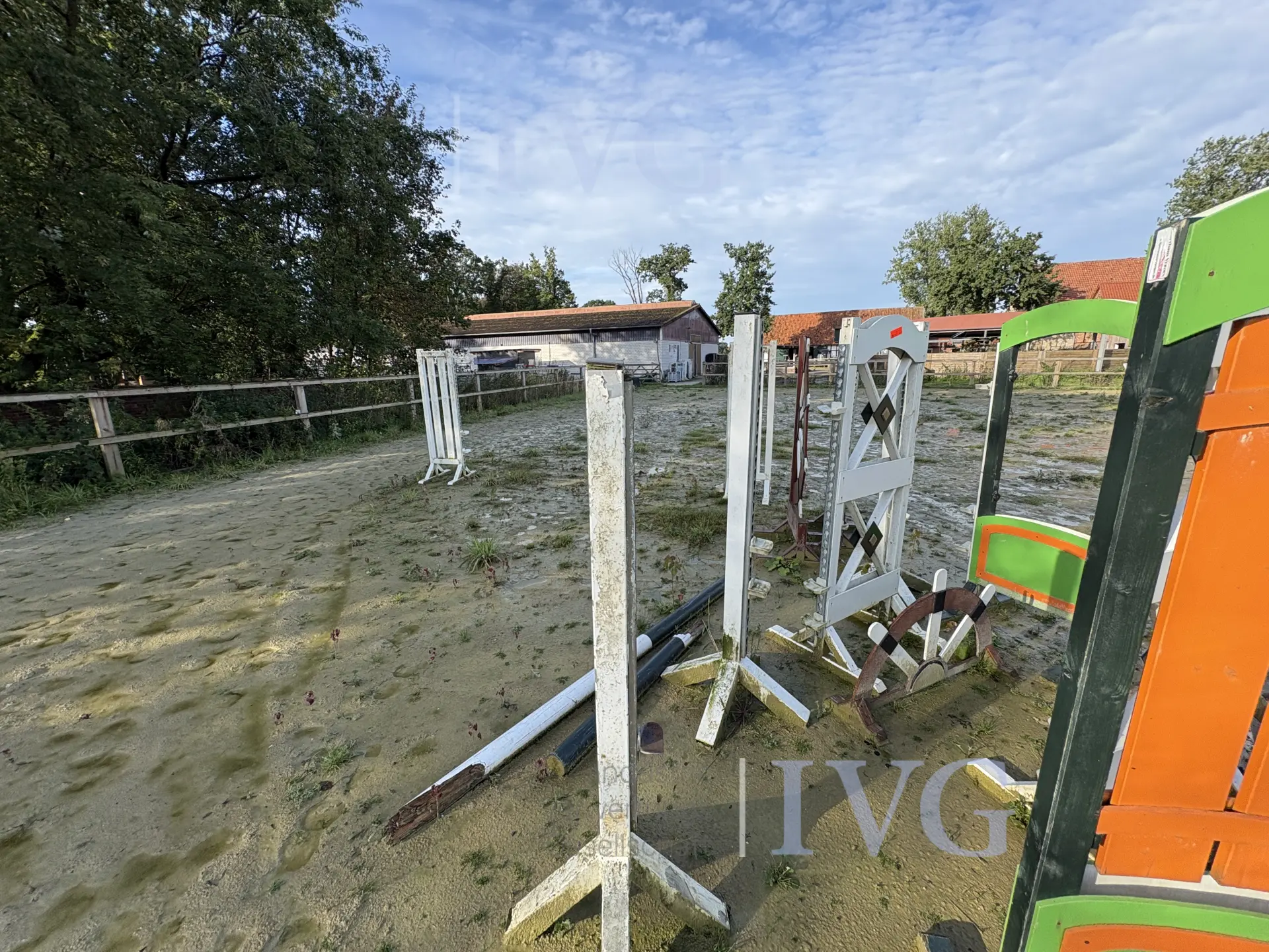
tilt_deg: -11.4
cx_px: 634
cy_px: 476
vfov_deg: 85.7
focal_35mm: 14
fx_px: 513
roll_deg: +1.5
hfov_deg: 102.1
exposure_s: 1/573
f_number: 2.2
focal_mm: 2.22
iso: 40
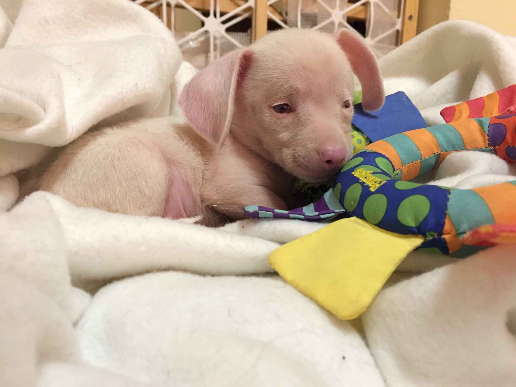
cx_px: 258
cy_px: 194
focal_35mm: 29
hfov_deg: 61.7
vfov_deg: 48.2
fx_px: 432
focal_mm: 4.15
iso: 500
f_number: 2.2
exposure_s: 1/15
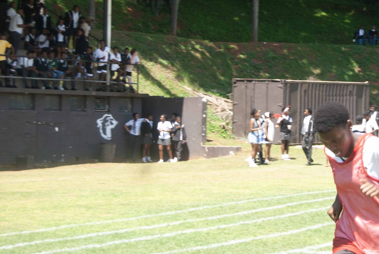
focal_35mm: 108
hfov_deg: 18.8
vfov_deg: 12.7
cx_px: 287
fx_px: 1136
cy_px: 68
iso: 100
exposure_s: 1/125
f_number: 5.3
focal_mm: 45
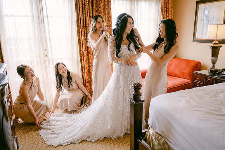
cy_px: 75
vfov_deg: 45.7
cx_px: 112
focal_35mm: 28
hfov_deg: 64.7
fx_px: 178
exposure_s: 1/200
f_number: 2.8
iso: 400
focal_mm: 28
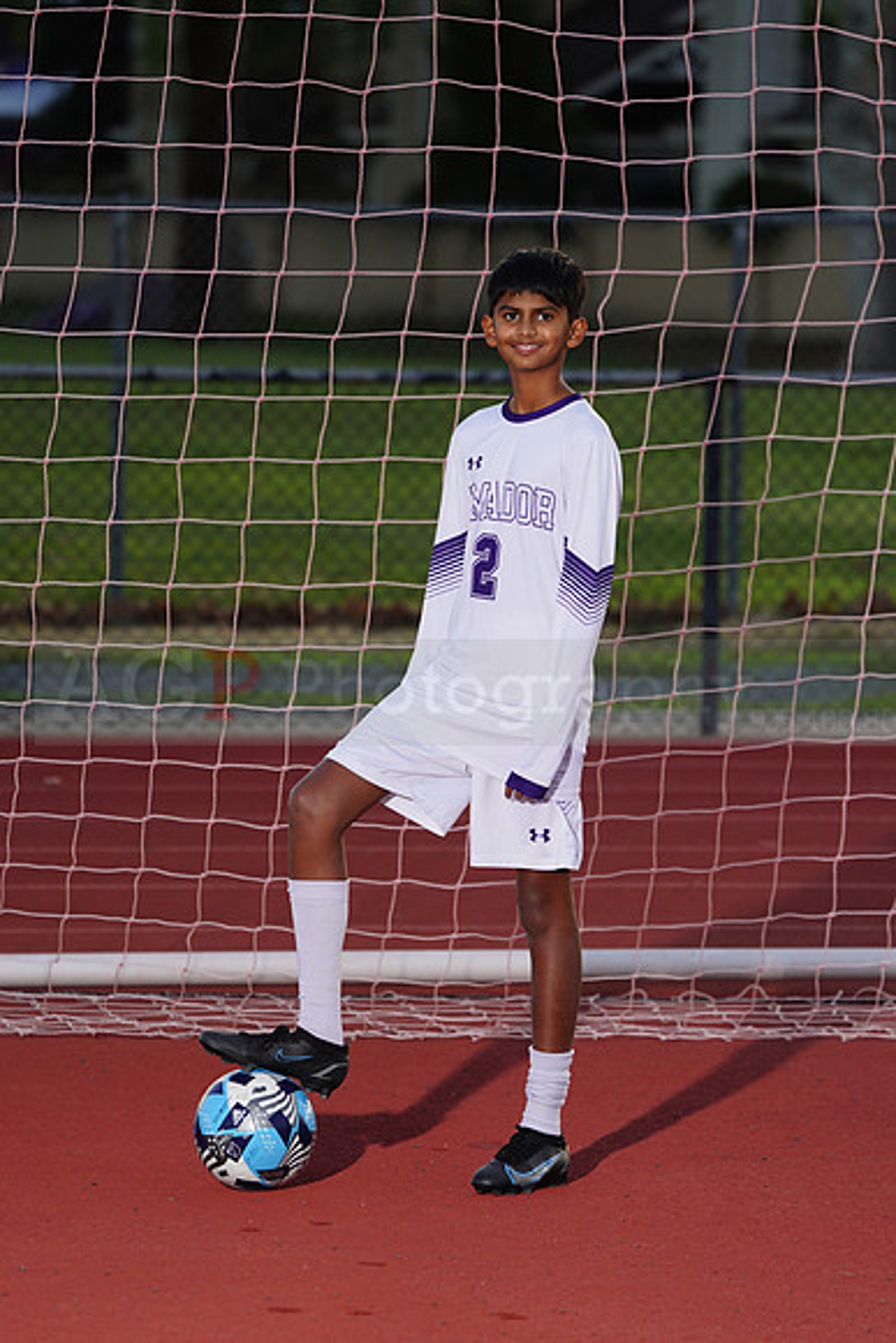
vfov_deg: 9.3
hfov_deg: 6.2
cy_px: 672
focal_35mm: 221
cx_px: 448
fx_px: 8245
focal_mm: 221
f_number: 5.6
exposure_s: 1/250
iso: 320
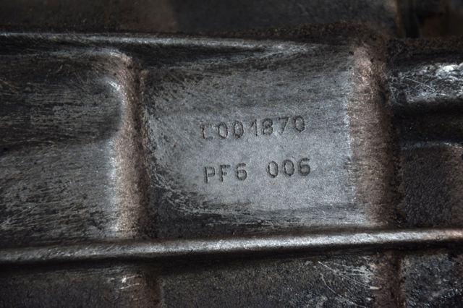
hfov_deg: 13.0
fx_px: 2024
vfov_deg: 8.7
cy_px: 154
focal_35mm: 158
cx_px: 232
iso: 800
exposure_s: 1/60
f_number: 5.6
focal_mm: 105
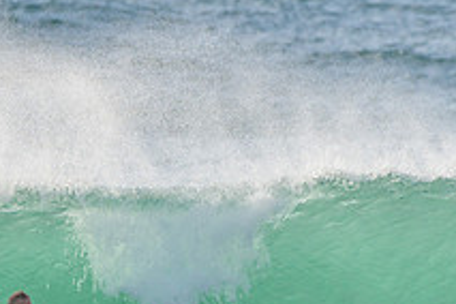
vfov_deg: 0.8
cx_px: -32
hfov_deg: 1.2
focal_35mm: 1664
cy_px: 369
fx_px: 21076
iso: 250
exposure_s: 1/2000
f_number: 5.6
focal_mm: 500
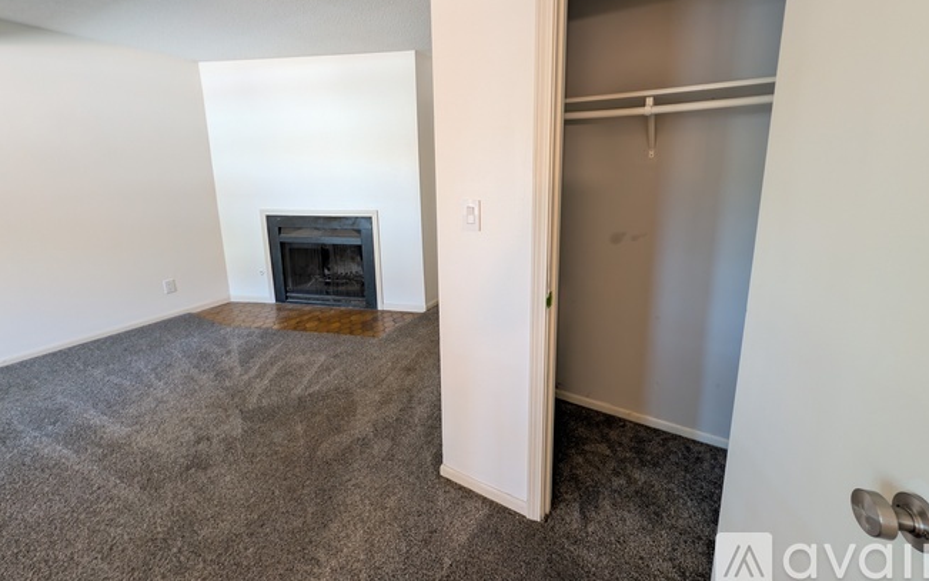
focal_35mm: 13
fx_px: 329
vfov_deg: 81.9
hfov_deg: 109.3
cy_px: 233
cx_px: 472
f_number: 1.7
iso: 72
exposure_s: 1/9.23
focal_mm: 2.02
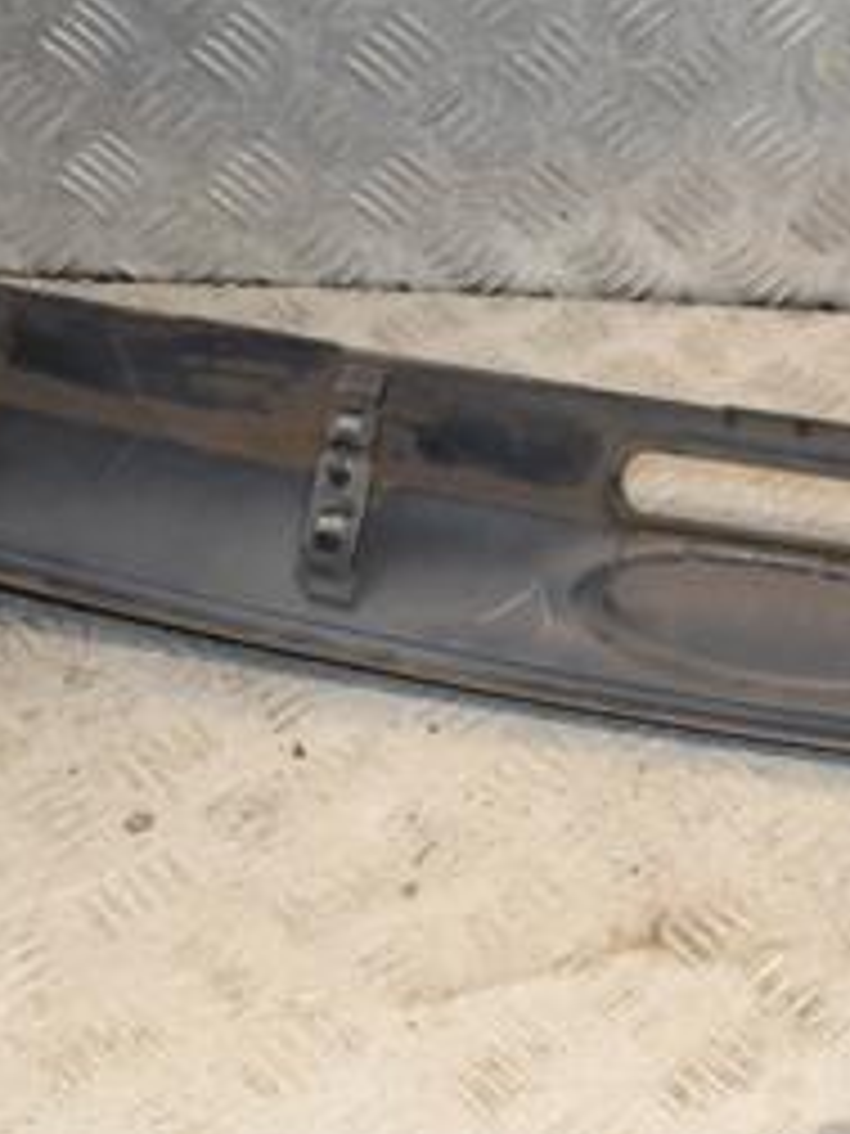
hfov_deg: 20.1
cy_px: 590
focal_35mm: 72
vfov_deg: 27.0
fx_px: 2362
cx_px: 729
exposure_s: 1/200
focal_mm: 21
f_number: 6.3
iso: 800
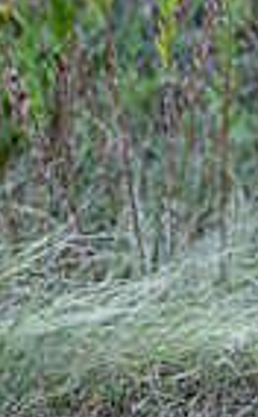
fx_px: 2637
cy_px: -57
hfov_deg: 5.4
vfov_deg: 8.9
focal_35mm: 233
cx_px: 635
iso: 400
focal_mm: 50
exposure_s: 1/1600
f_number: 1.2
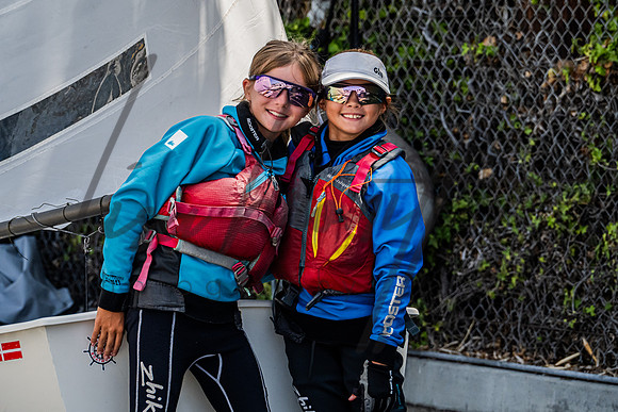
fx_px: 3721
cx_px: 309
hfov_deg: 9.5
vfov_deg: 6.3
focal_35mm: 217
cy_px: 162
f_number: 7.6
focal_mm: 170
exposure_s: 1/1250
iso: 1000
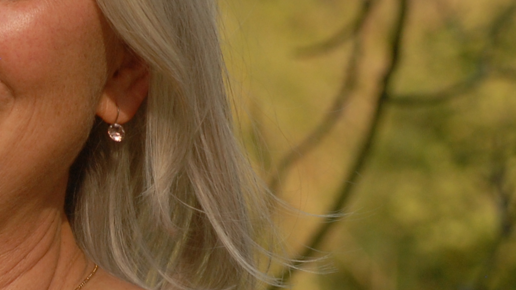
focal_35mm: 618
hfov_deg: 3.5
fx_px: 8454
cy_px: 165
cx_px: -162
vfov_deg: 2.0
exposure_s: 1/200
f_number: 7.1
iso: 200
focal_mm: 105
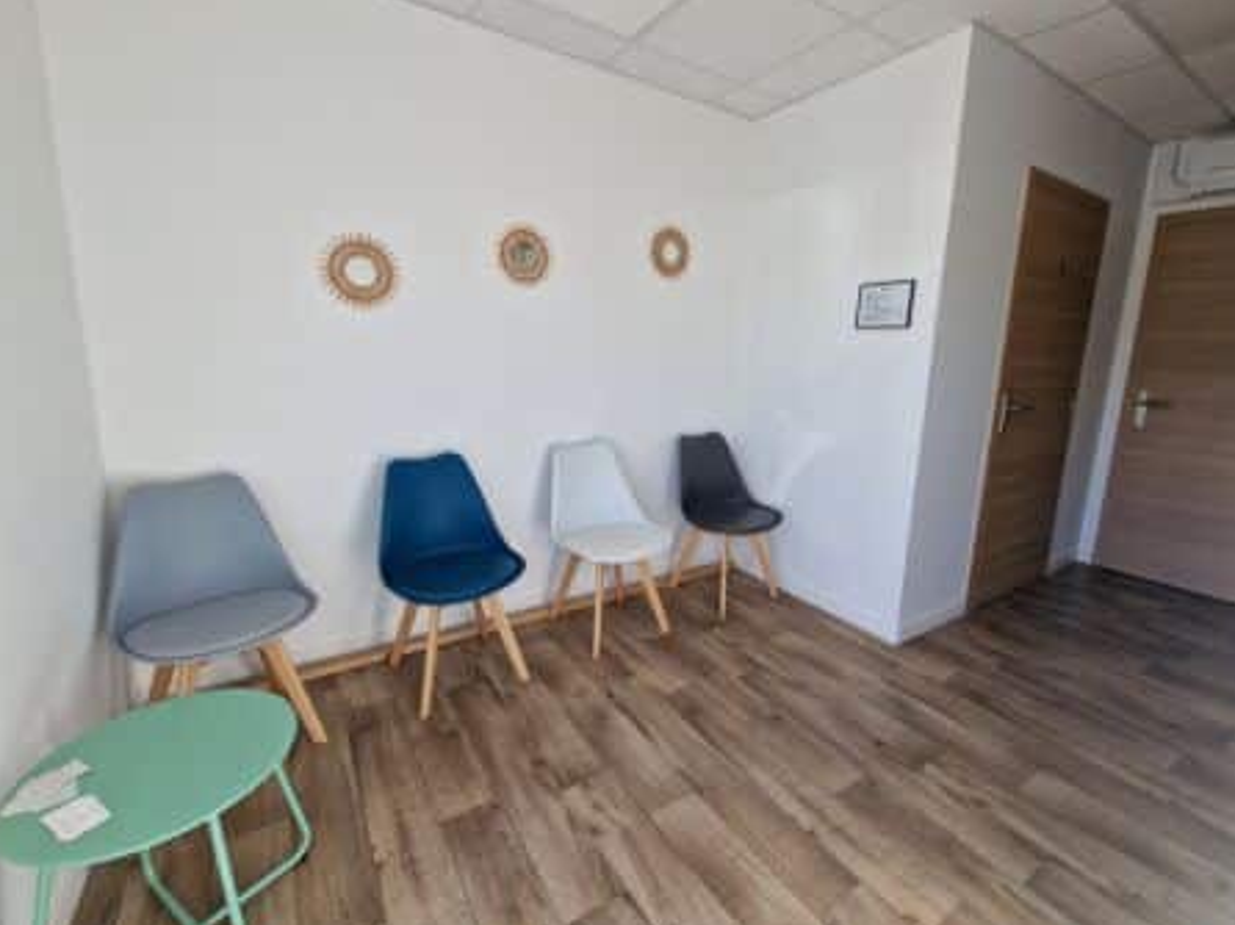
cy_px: 443
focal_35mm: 14
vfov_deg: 85.6
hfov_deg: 102.1
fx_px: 499
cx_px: 637
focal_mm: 2.2
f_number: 2.2
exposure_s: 1/191
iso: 50
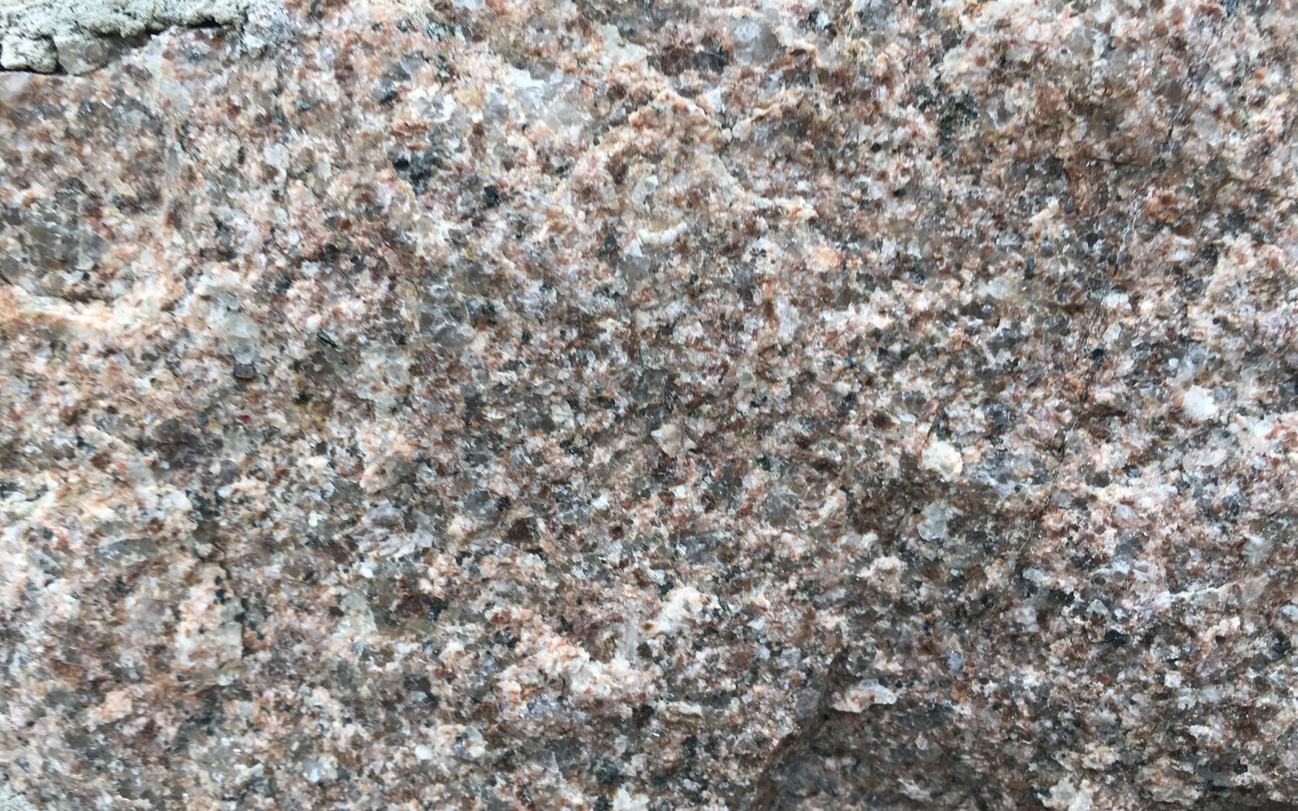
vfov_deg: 40.6
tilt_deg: -17.3
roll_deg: -0.8
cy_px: 365
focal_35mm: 31
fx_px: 1097
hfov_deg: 61.2
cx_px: 653
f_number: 2.2
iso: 25
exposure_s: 1/50
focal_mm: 4.15
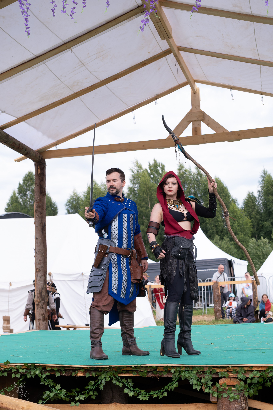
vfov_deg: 35.6
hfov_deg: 24.2
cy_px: 205
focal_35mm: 56
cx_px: 136
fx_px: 637
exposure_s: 1/800
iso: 250
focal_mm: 37.6
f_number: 4
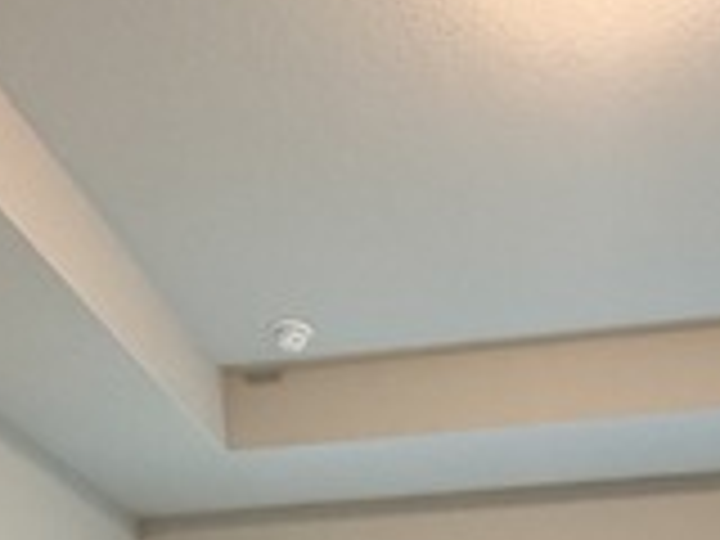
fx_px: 1165
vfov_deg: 21.0
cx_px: 432
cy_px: 864
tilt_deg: +1.7
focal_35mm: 56
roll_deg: -0.2
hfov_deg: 34.2
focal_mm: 2.22
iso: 500
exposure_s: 1/60
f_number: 2.2
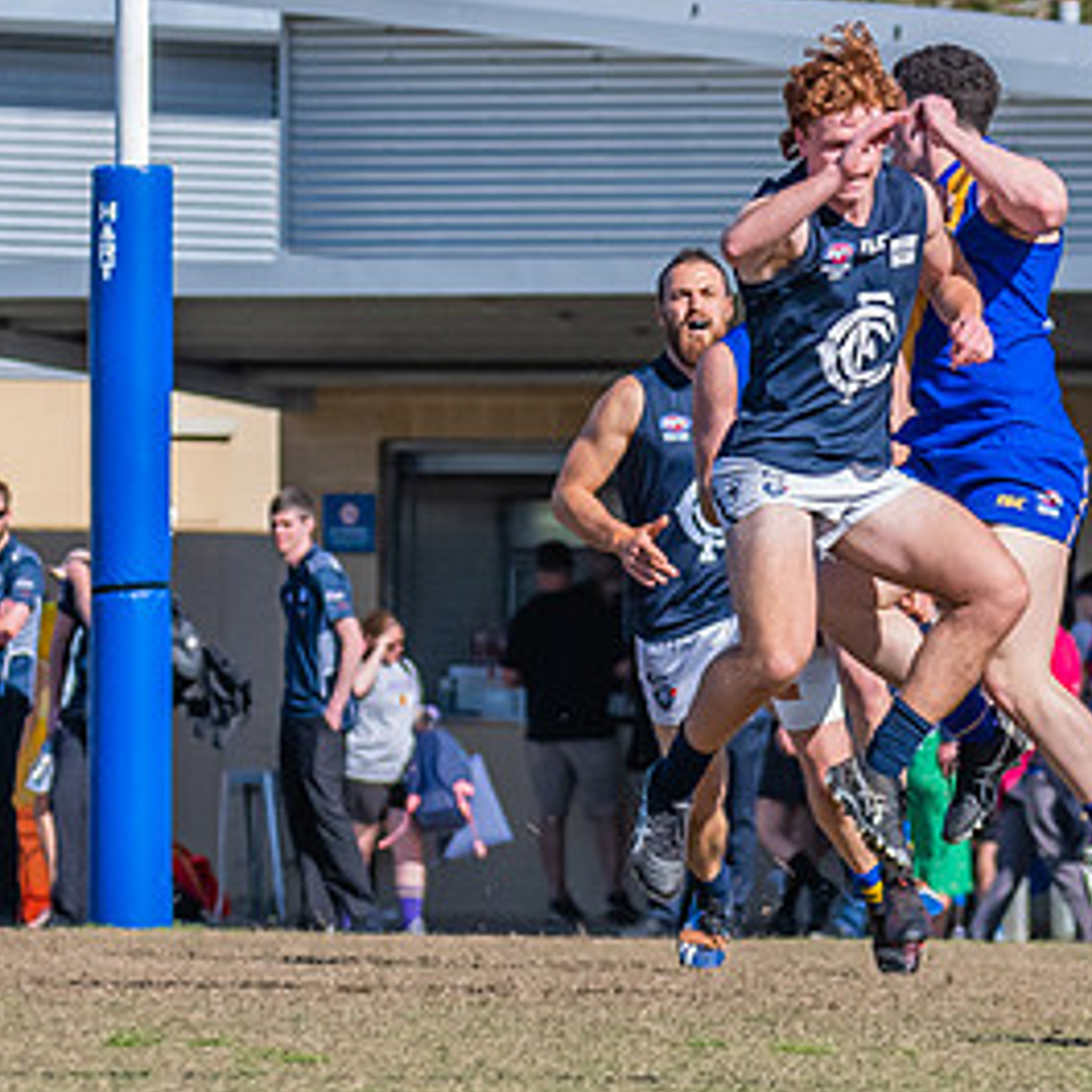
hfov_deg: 2.3
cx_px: 723
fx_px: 26911
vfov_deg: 2.3
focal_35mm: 754
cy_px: 483
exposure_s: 1/2000
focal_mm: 195
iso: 800
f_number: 8
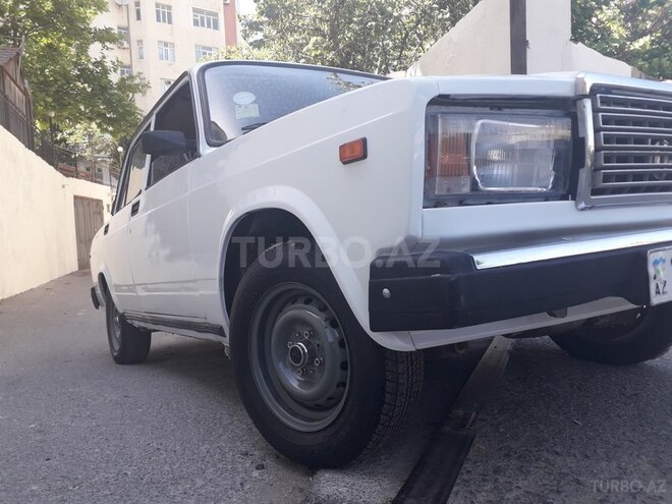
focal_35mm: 27
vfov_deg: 51.4
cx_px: 336
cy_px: 252
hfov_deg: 65.3
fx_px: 524
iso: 40
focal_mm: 3.6
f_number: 1.9
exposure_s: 1/259
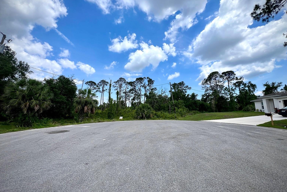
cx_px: 147
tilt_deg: +8.3
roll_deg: +1.4
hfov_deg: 104.2
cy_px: 92
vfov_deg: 81.2
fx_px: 112
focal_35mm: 14
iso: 32
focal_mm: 1.57
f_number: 1.8
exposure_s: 1/2137
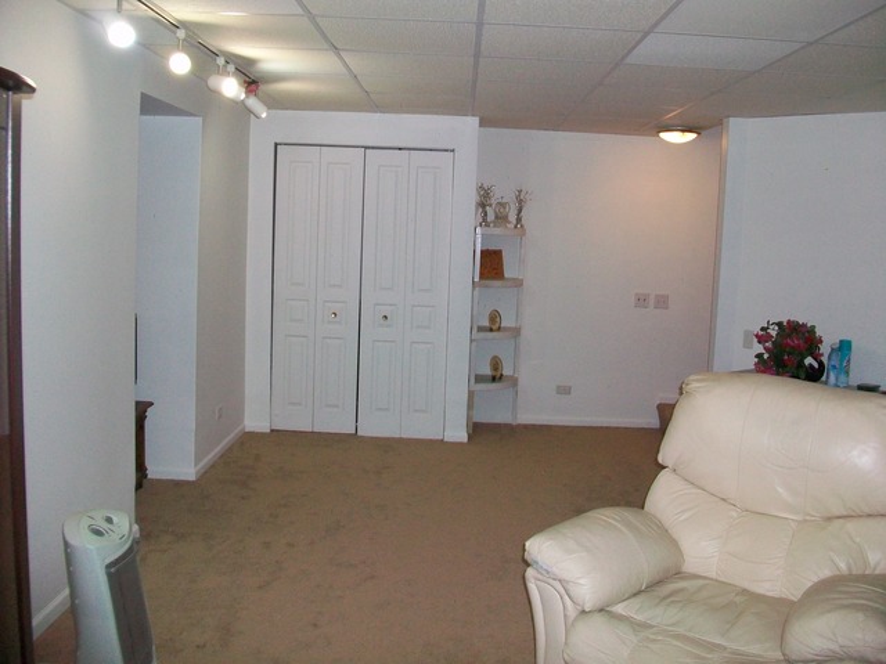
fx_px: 819
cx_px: 443
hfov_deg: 56.8
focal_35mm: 32
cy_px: 332
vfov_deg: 44.2
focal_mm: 5.7
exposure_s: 1/60
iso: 160
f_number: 2.8
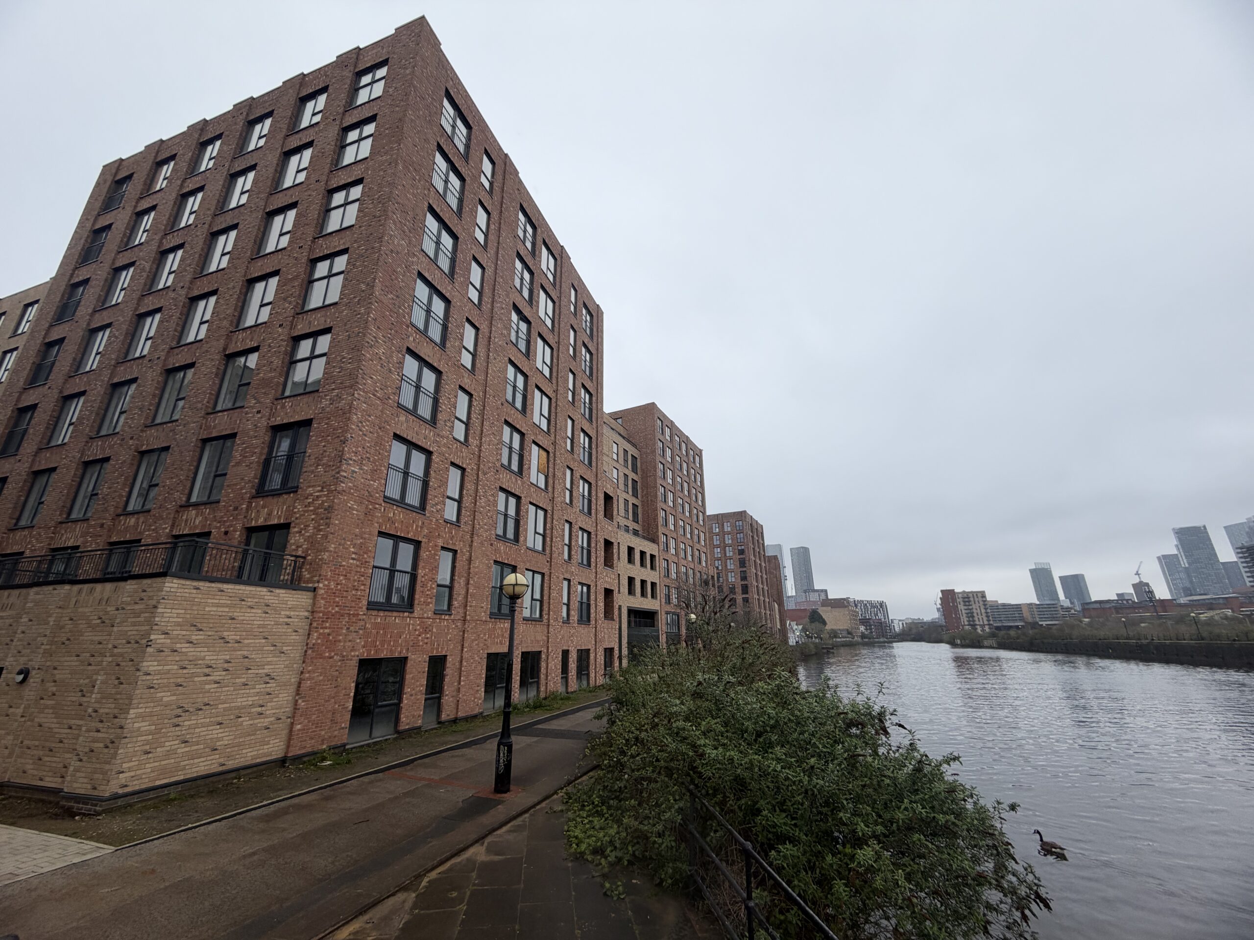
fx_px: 507
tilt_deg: +18.5
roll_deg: +0.6
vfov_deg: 85.7
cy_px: 470
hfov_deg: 102.1
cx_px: 627
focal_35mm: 14
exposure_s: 1/502
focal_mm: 2.22
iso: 50
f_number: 2.2
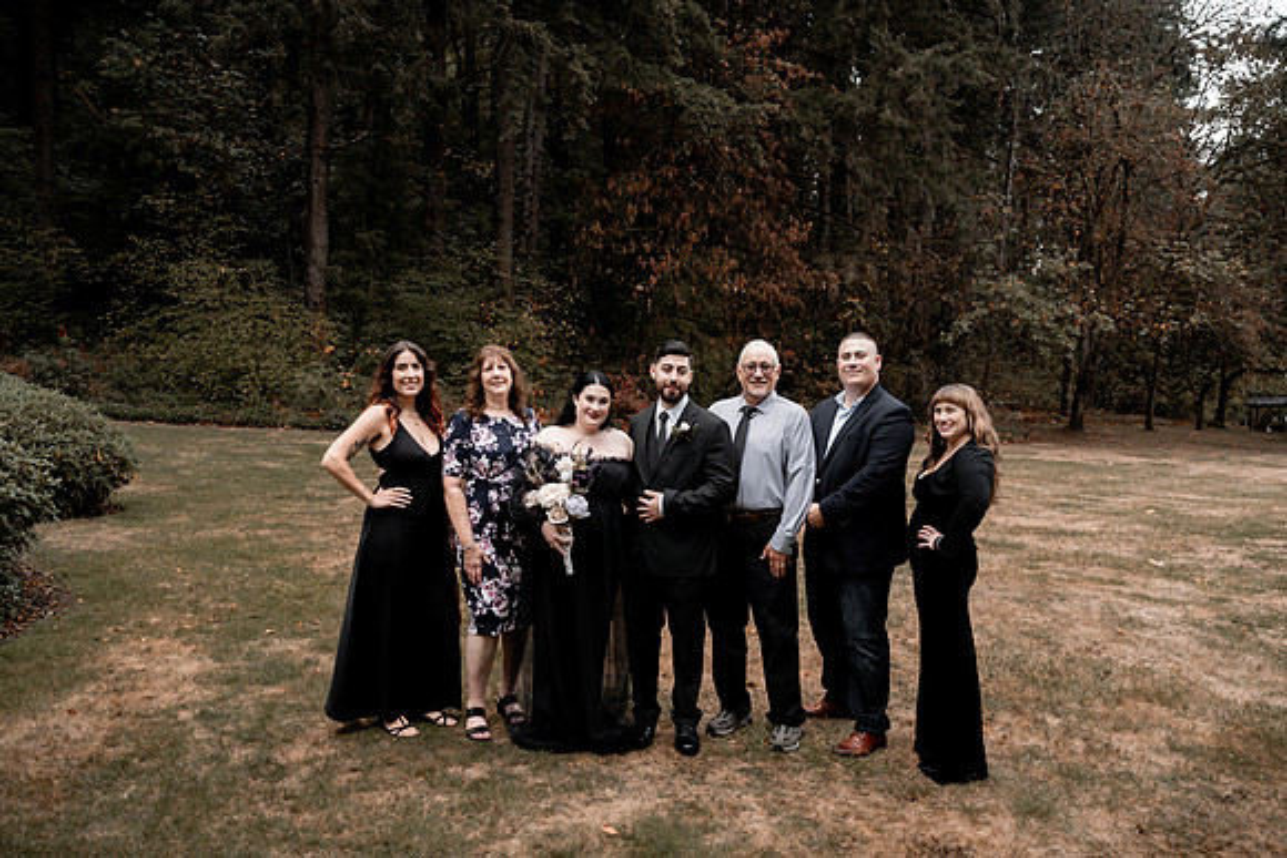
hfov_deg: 71.5
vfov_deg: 51.3
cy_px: 429
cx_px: 644
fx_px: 894
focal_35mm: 25
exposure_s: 1/1600
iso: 400
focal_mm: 25
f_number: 2.8
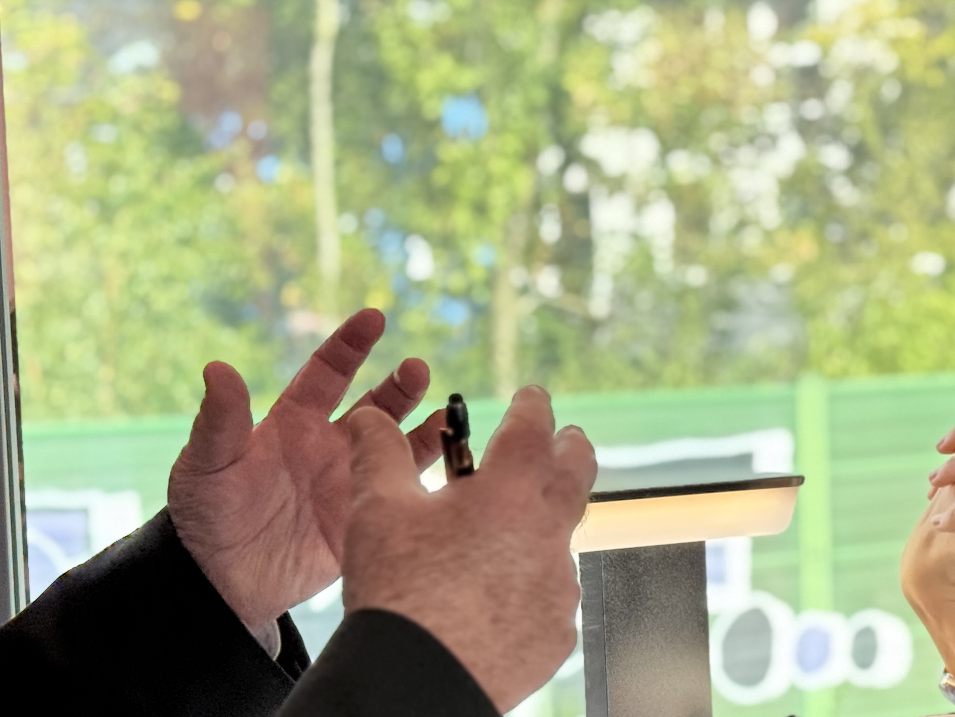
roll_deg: +2.9
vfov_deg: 14.7
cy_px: 569
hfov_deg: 19.5
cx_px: 730
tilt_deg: -4.7
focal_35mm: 100
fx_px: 2759
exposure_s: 1/312
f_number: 1.78
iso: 100
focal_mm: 6.76
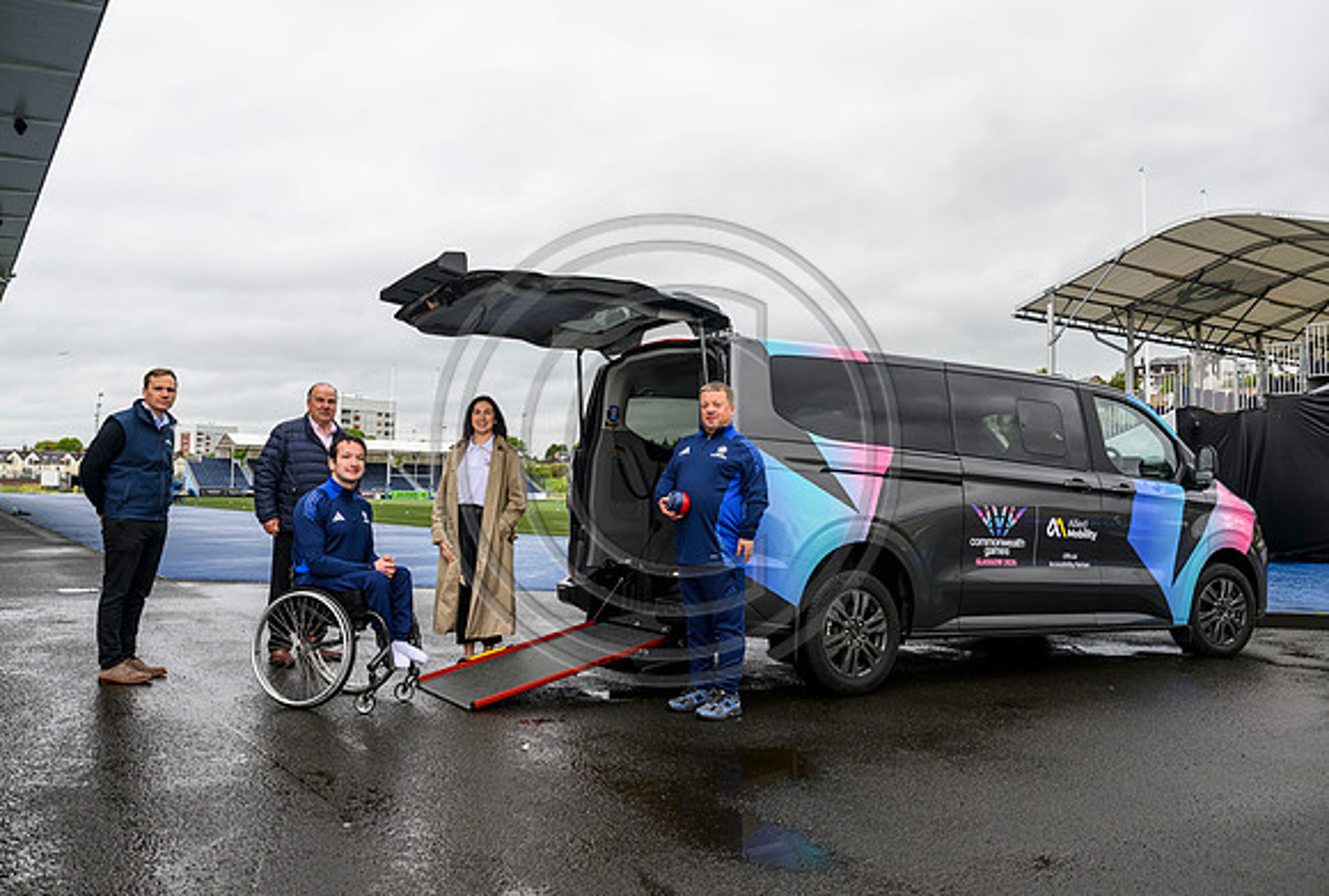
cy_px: 423
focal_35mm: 28
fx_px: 1044
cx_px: 645
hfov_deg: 64.9
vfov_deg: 46.4
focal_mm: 26.5
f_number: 7.1
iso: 250
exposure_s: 1/160
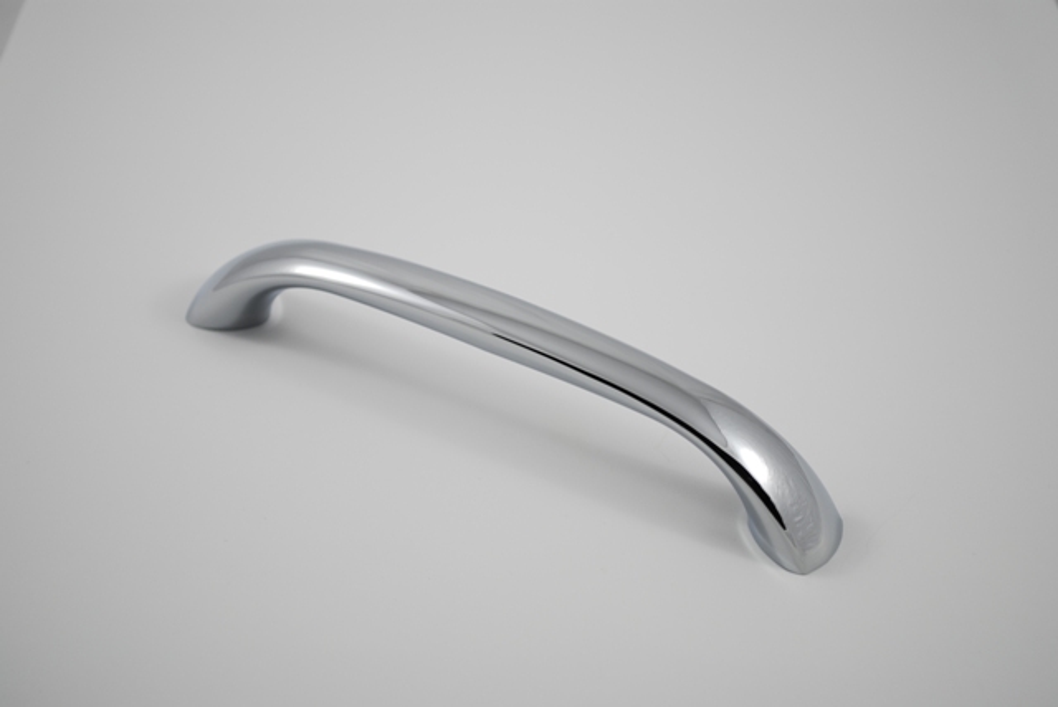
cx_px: 529
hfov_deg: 30.5
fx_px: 1941
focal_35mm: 66
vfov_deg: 20.7
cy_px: 354
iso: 100
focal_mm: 44
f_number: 5.3
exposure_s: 1/30
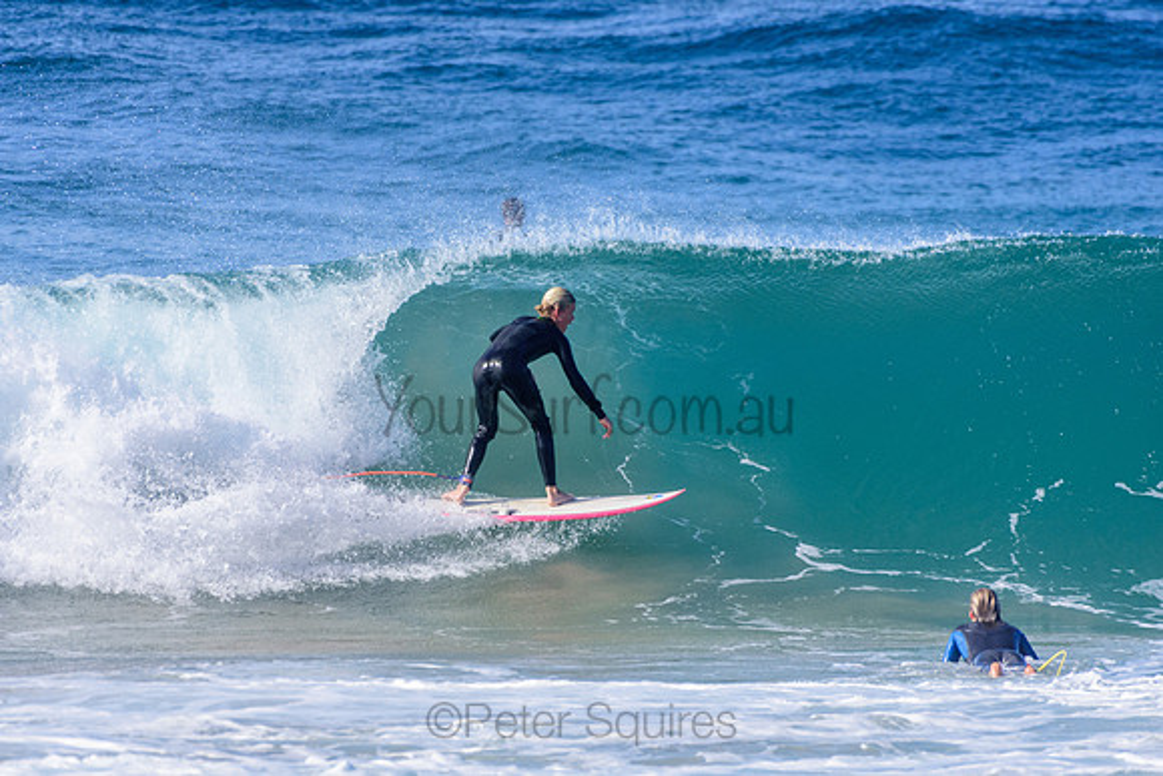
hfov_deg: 2.7
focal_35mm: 750
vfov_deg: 1.8
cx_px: 582
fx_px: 24234
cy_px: 388
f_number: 5.6
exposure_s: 1/2000
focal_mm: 500
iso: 400
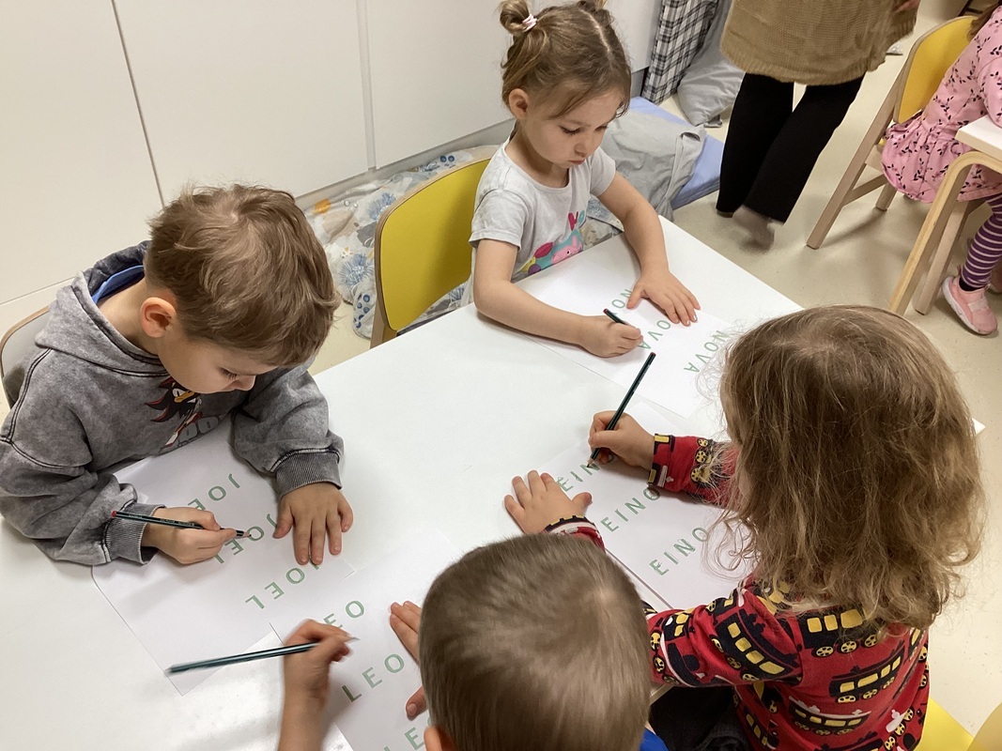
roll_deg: -3.5
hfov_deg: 58.4
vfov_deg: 45.4
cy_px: 376
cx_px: 501
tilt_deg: -44.4
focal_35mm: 31
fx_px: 897
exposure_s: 1/50
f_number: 2.4
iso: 64
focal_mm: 3.3
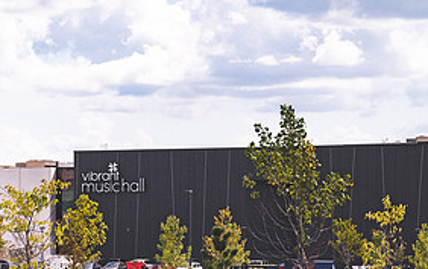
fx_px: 1834
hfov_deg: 13.2
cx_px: 8
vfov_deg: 8.4
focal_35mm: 157
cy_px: 217
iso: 100
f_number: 7.1
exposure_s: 1/640
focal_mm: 75
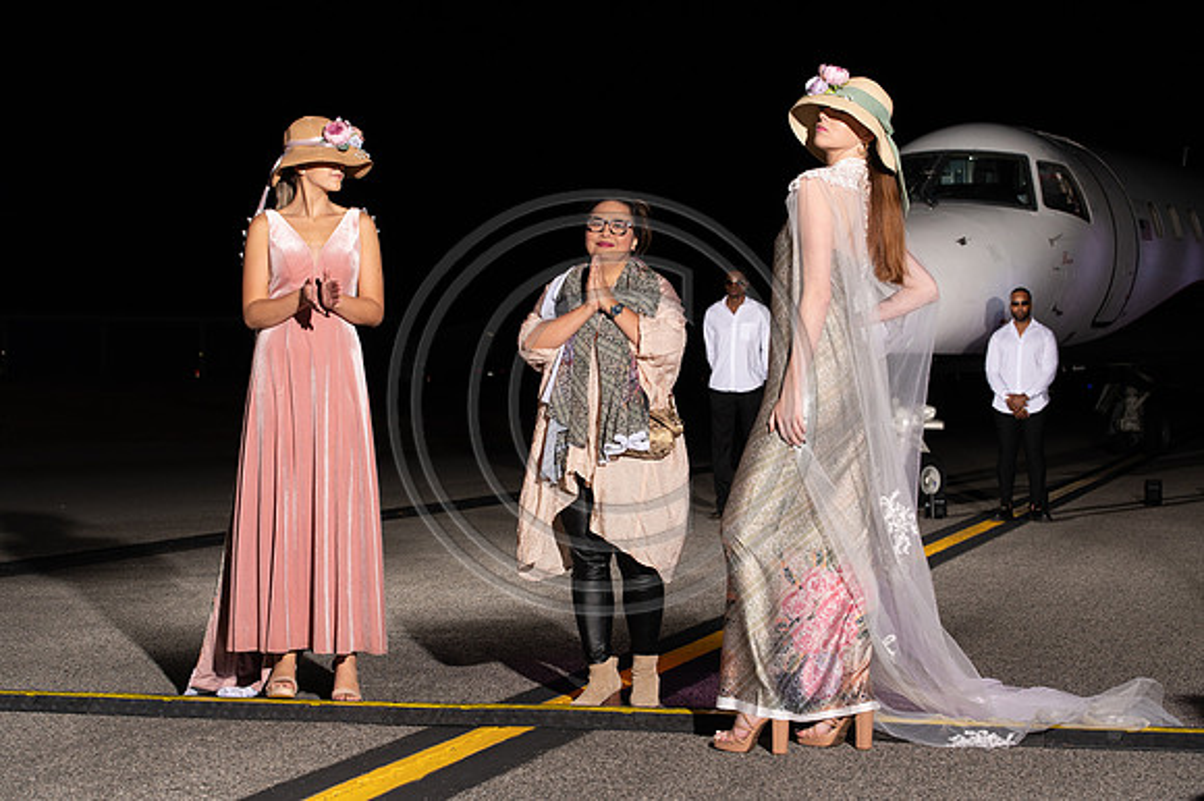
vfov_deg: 19.4
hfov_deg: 28.9
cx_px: 602
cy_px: 400
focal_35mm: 70
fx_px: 2340
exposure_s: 1/200
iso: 1000
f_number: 6.3
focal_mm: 70
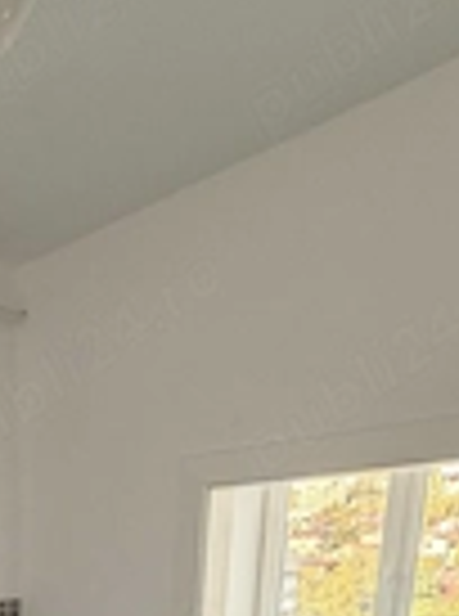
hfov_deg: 30.2
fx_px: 728
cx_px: -81
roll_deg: +2.9
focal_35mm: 41
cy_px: 782
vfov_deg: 34.2
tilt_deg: -16.6
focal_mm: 2.22
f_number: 2.2
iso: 250
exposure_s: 1/121
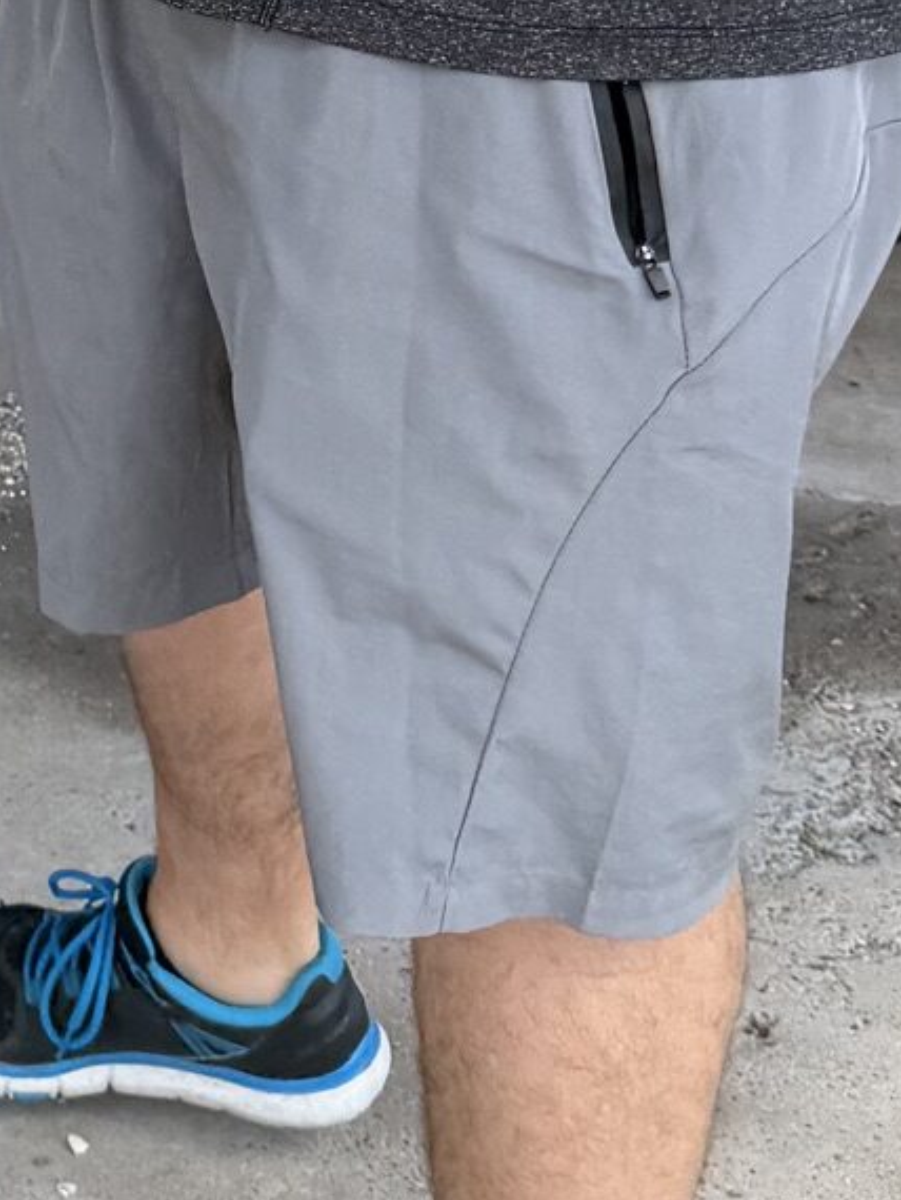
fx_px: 3503
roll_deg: +0.4
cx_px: -448
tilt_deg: -14.7
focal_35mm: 101
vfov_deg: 18.5
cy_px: -206
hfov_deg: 13.8
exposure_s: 1/1901
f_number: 1.78
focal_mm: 6.76
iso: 80
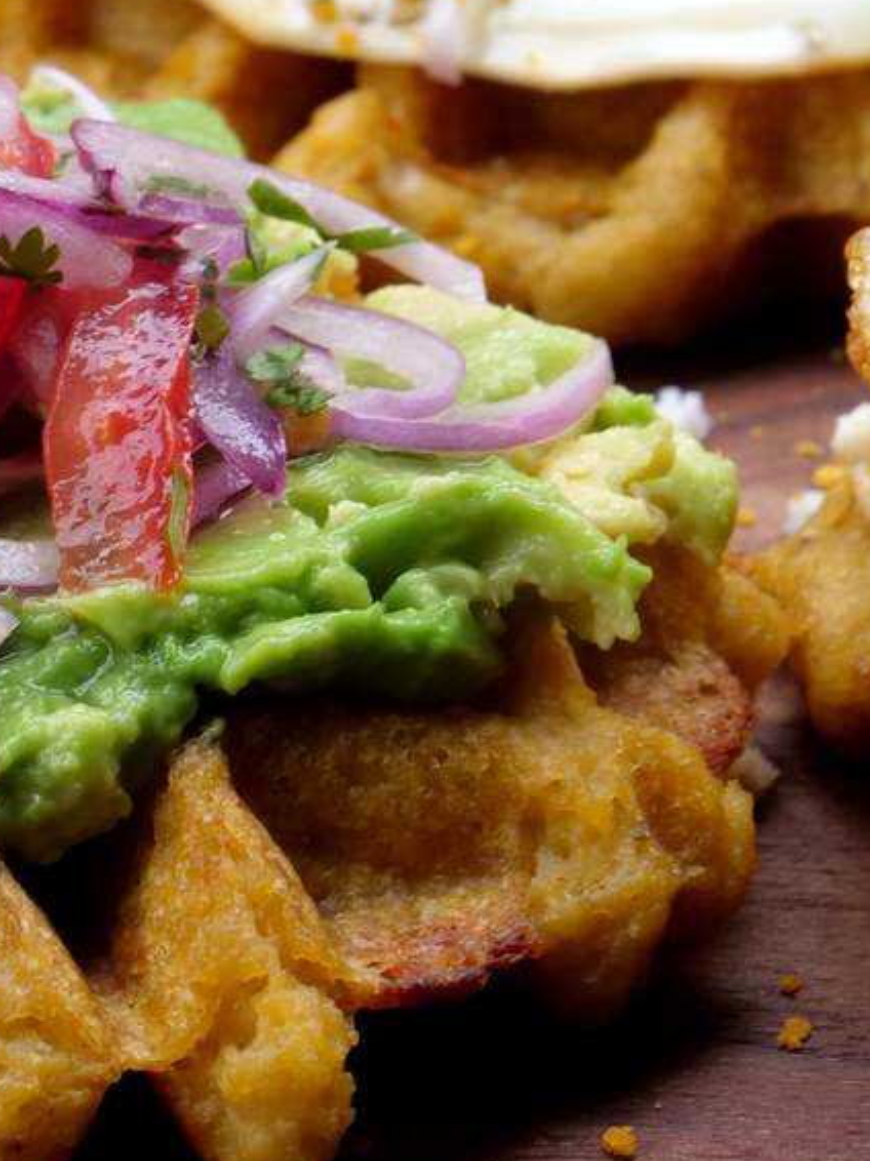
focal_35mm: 164
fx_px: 5500
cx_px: -76
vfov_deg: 11.8
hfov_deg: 9.0
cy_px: -287
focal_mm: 29
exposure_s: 1/15
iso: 400
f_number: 8
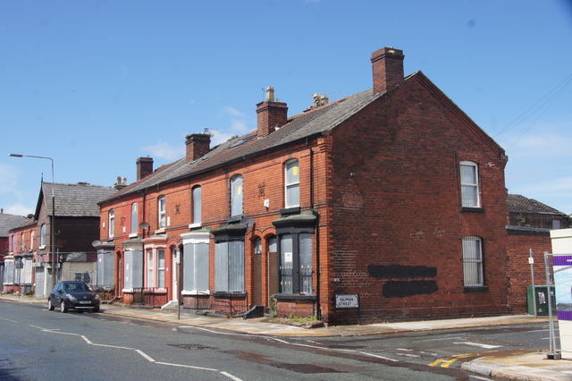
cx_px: 286
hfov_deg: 46.4
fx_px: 667
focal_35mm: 42
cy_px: 190
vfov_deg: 31.9
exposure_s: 1/100
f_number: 10
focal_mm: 28
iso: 100
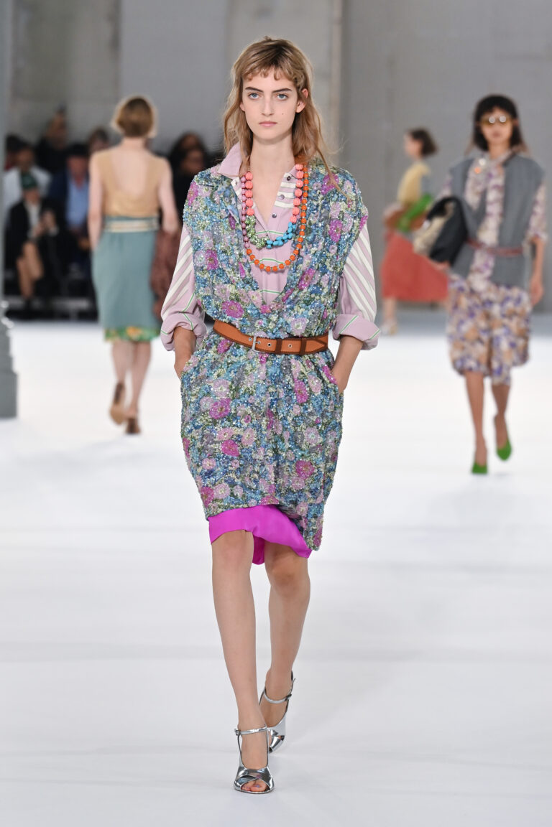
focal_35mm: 165
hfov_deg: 8.3
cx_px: 276
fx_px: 3795
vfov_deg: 12.5
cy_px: 414
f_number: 3.5
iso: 500
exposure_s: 1/800
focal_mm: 110
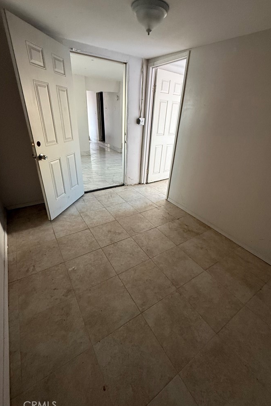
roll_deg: -3.4
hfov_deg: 77.3
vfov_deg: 100.4
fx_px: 169
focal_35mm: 15
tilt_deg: -26.7
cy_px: 202
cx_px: 134
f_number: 2.2
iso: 400
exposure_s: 1/60
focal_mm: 2.22
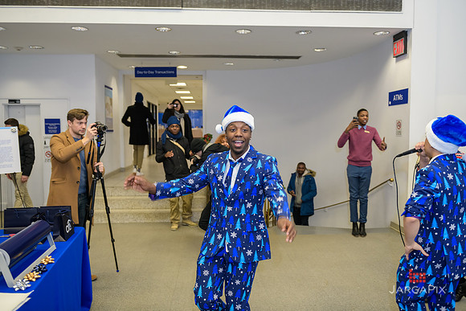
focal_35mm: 29
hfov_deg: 63.6
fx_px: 375
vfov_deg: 45.0
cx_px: 233
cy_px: 156
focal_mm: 29
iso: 1000
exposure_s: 1/125
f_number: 3.2
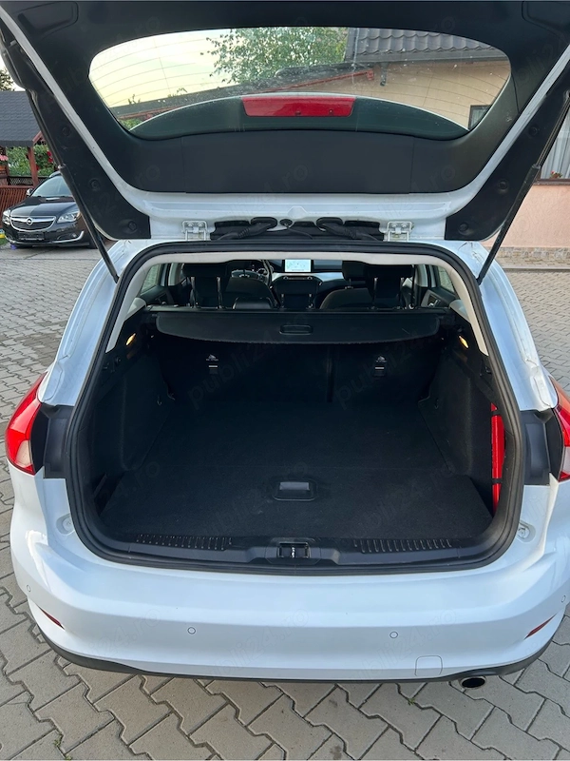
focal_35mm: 26
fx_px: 571
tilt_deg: -23.4
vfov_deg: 67.3
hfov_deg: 53.1
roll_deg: -1.1
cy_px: 380
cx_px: 285
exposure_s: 1/121
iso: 50
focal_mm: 5.7
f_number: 1.5
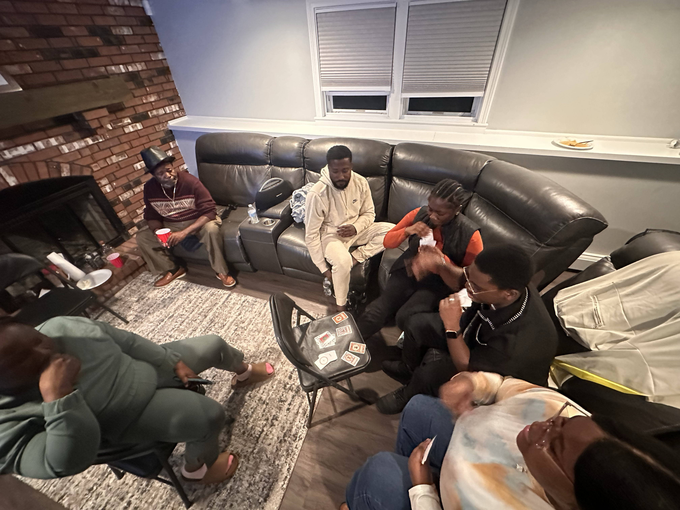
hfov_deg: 102.1
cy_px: 255
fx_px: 275
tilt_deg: -40.4
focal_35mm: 14
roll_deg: +3.3
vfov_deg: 85.7
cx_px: 340
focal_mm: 2.22
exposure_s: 1/30
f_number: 2.2
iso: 1250
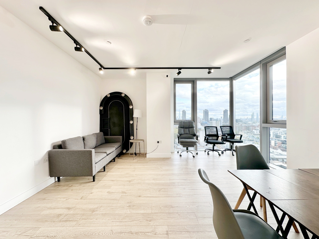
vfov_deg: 85.7
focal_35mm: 14
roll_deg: +0.4
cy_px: 120
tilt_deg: +0.5
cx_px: 160
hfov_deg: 102.1
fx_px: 129
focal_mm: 2.22
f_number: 2.2
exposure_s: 1/122
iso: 40
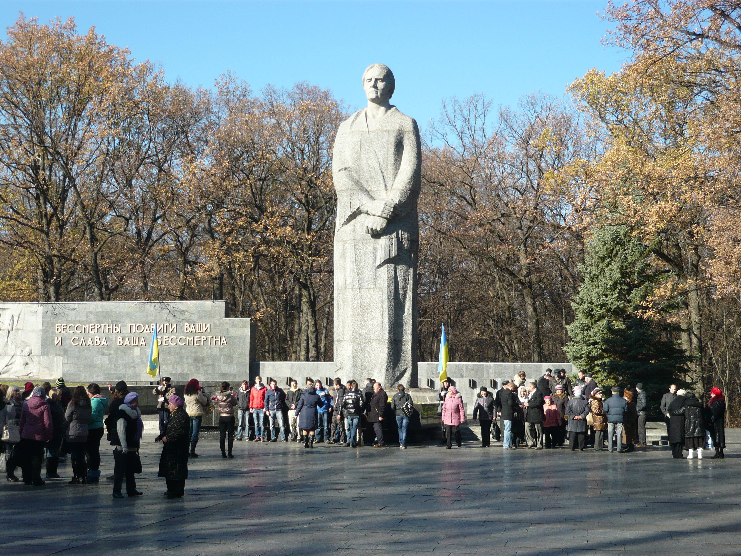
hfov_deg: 40.4
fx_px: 1006
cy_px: 278
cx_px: 370
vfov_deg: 30.9
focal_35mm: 47
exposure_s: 1/500
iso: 100
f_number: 3.1
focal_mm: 7.8
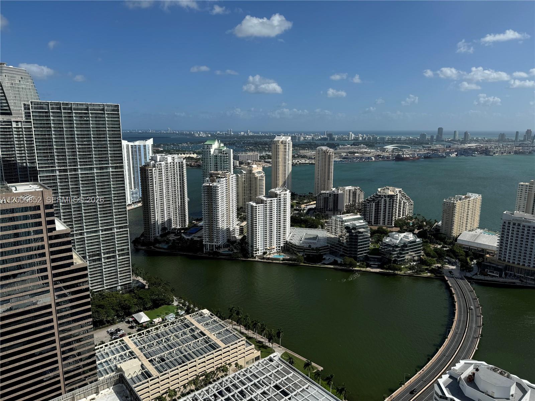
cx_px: 268
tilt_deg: -12.8
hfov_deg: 71.6
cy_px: 200
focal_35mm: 24
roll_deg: +0.1
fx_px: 371
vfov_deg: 56.8
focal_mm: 6.76
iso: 80
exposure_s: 1/7937
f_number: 1.78
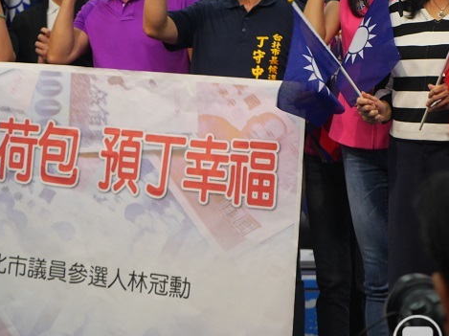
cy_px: 67
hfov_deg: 15.5
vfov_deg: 11.6
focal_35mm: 127
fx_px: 1646
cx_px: 182
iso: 500
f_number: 2.8
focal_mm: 35
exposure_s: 1/200
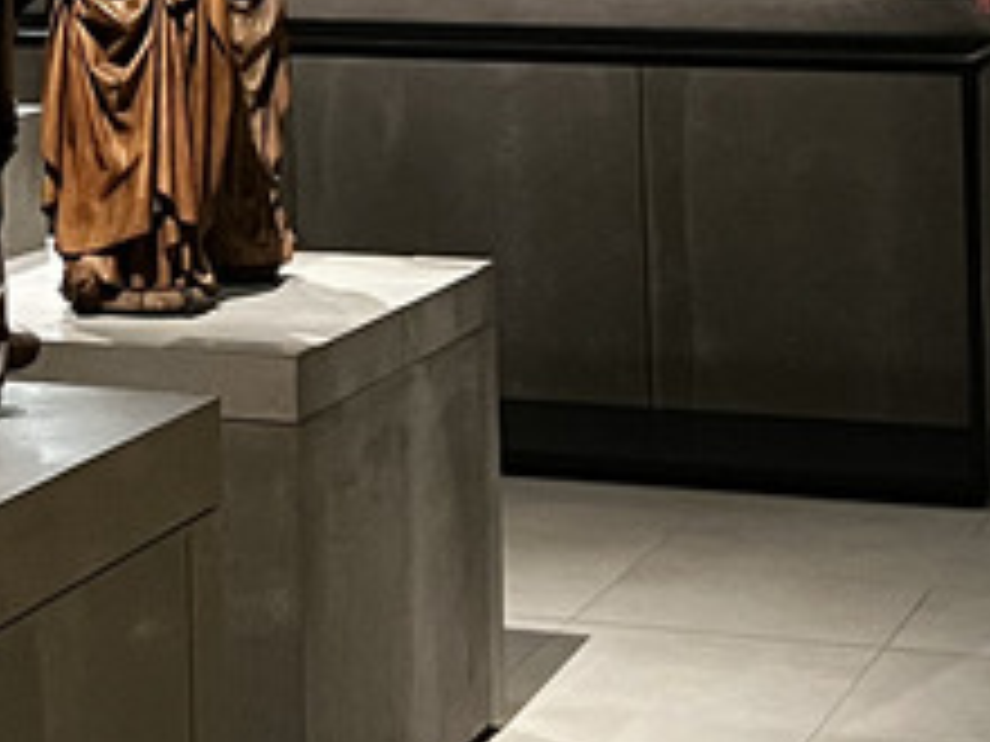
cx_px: -306
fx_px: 4061
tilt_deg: +3.8
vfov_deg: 10.0
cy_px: -517
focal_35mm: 142
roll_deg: +1.1
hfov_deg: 13.4
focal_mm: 5.7
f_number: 1.5
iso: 500
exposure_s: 1/38
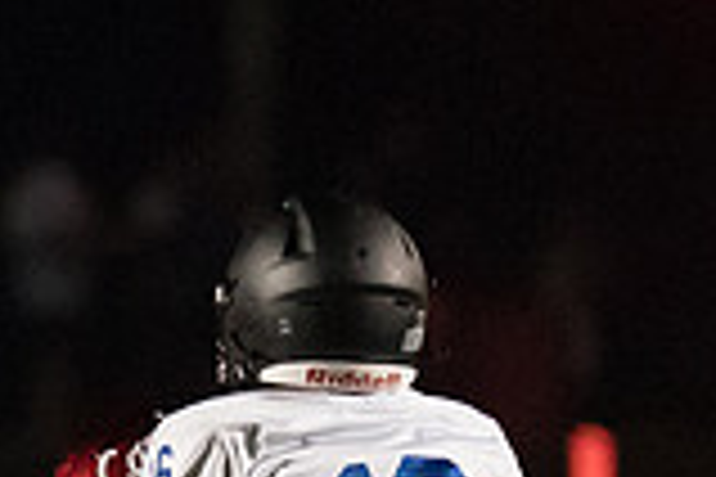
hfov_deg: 1.5
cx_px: -211
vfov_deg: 1.0
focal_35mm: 1389
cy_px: 754
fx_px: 27624
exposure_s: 1/1250
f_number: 2.8
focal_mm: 200
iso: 12800
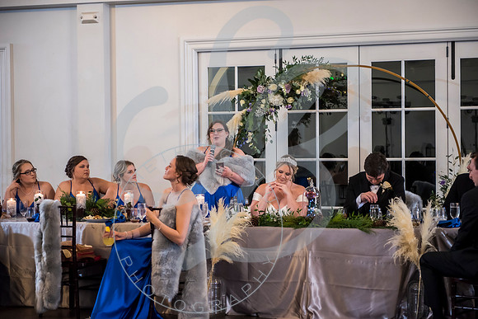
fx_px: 930
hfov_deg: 28.8
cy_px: 160
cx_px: 239
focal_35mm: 70
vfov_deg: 19.5
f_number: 2.8
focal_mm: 70
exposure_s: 1/125
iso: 1600
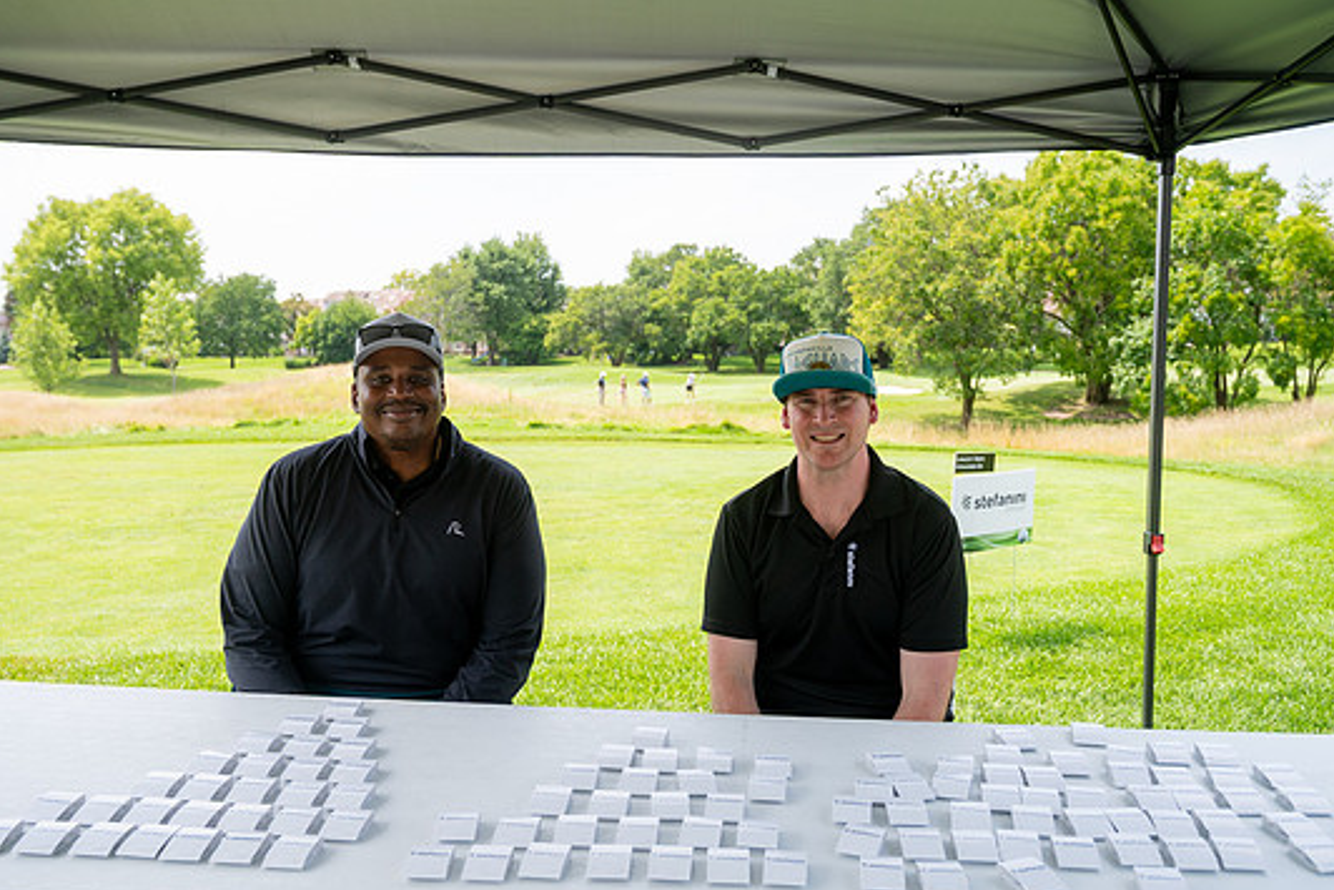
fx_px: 1297
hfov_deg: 54.4
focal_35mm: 35
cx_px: 677
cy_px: 442
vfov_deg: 37.9
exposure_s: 1/640
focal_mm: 32
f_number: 5
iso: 250
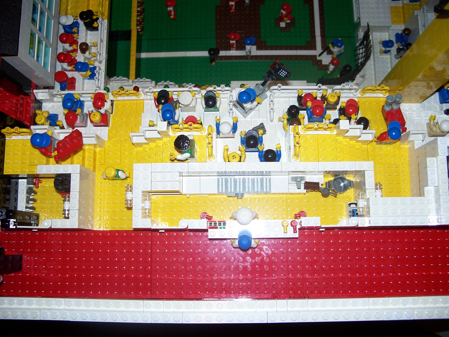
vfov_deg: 38.7
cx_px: 224
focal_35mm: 37
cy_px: 168
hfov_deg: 50.1
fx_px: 480
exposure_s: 1/60
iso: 125
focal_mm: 7.8
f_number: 2.8
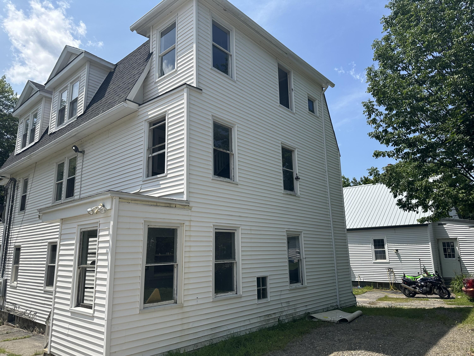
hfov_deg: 71.6
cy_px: 178
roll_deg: +0.6
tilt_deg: +12.8
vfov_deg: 56.8
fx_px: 329
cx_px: 237
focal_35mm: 24
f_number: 1.78
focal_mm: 6.86
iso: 80
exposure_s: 1/5263
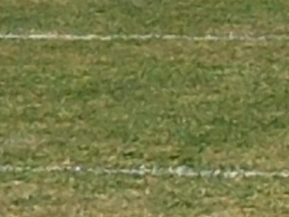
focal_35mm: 549
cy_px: -90
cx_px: 383
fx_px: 4586
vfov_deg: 2.7
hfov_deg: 3.6
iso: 400
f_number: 14
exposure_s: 1/320
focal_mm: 19.64
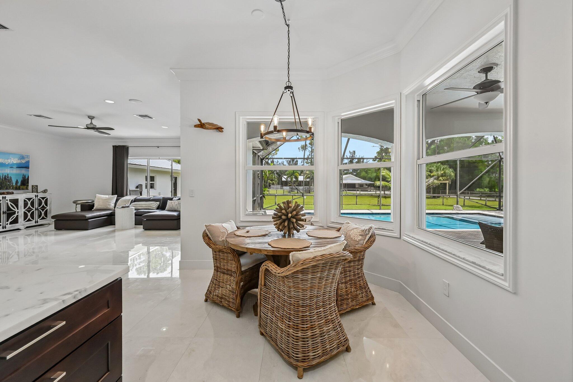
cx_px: 286
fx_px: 223
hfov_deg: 104.3
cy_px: 191
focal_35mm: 14
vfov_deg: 81.2
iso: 3200
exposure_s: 1/1600
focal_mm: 14
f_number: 8
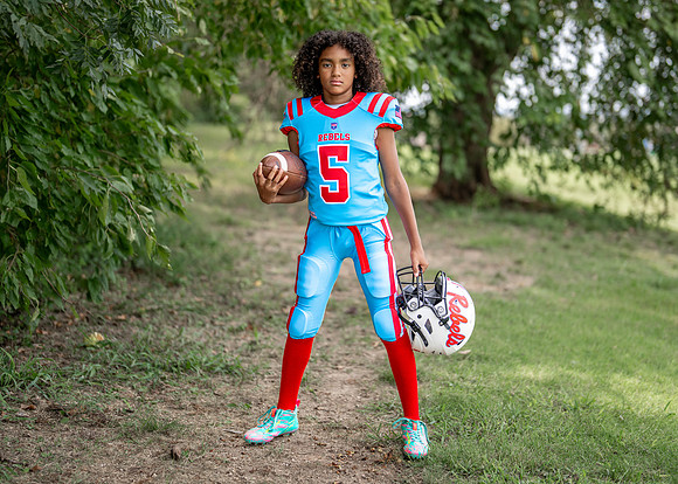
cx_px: 367
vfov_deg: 22.4
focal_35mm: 64
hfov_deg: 31.0
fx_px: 1222
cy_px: 212
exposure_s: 1/2000
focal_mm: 50
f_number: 1.2
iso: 100
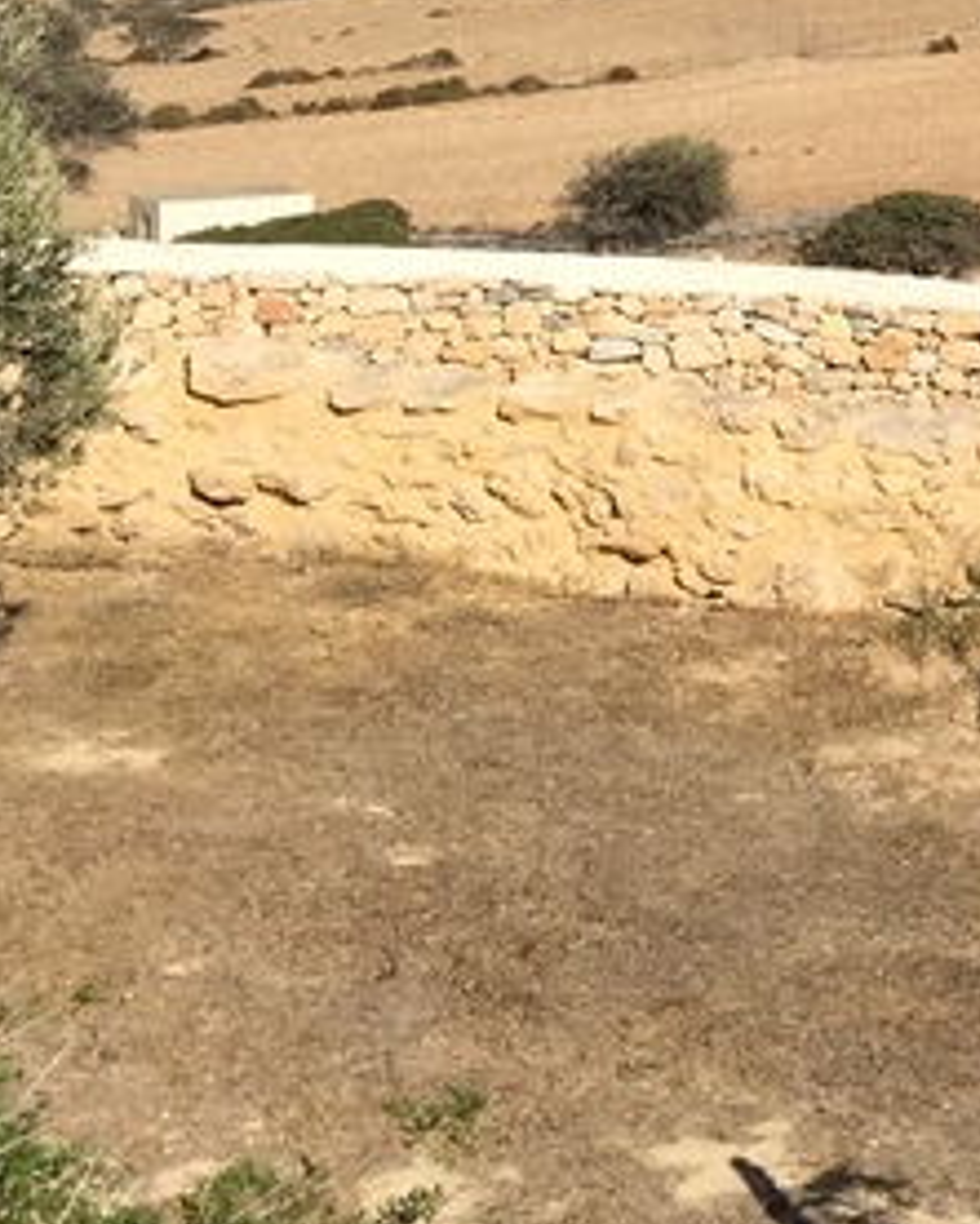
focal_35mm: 123
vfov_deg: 14.8
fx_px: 4457
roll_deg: -1.2
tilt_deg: -0.9
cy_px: -435
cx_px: 1907
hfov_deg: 11.4
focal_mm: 4.15
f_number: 2.2
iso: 32
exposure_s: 1/2639
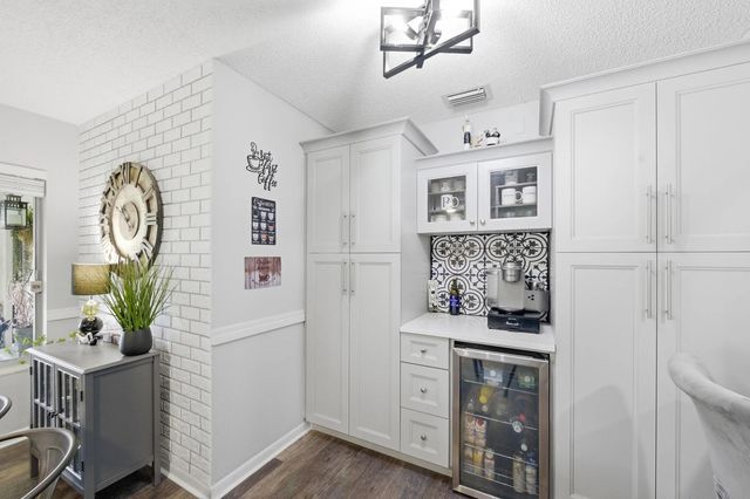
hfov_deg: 104.3
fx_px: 292
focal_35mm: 14
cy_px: 250
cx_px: 375
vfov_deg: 81.1
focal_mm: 14
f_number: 8
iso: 2000
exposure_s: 1/250
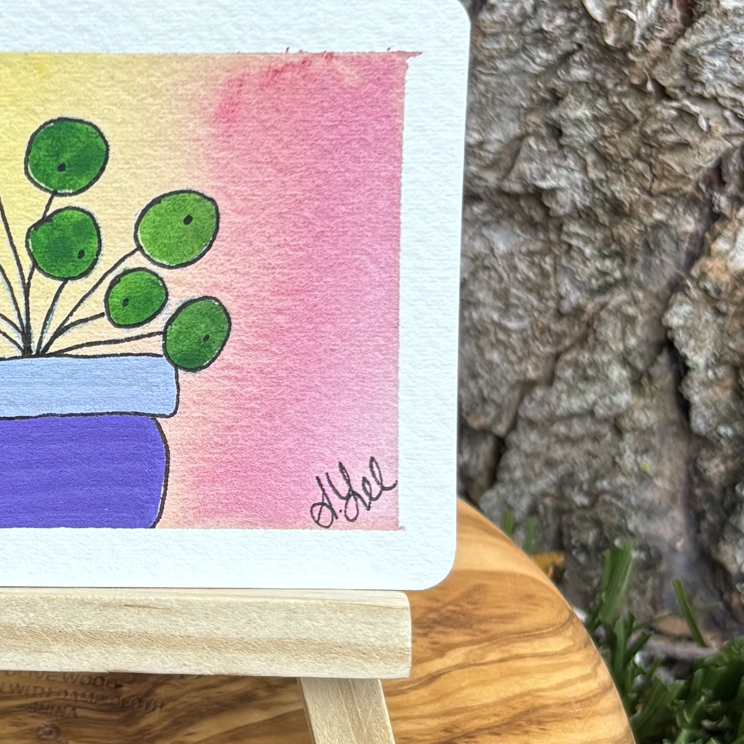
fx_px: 2310
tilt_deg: -30.7
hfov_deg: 17.8
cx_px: -33
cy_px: 341
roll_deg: -1.4
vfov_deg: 18.3
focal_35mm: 95
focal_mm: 5.96
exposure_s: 1/311
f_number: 1.6
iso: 50
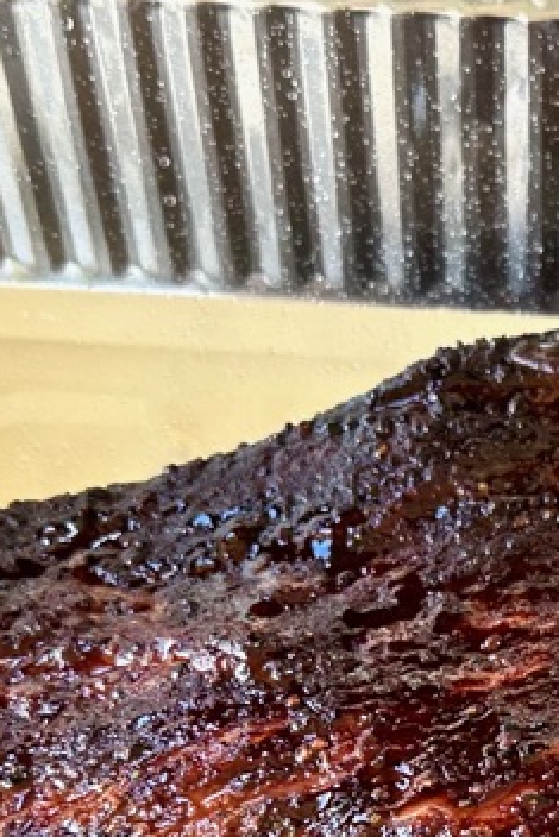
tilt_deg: -67.8
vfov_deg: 23.1
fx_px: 1978
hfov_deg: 15.6
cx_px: 633
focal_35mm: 85
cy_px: 789
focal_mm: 6.86
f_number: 1.78
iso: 100
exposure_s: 1/121
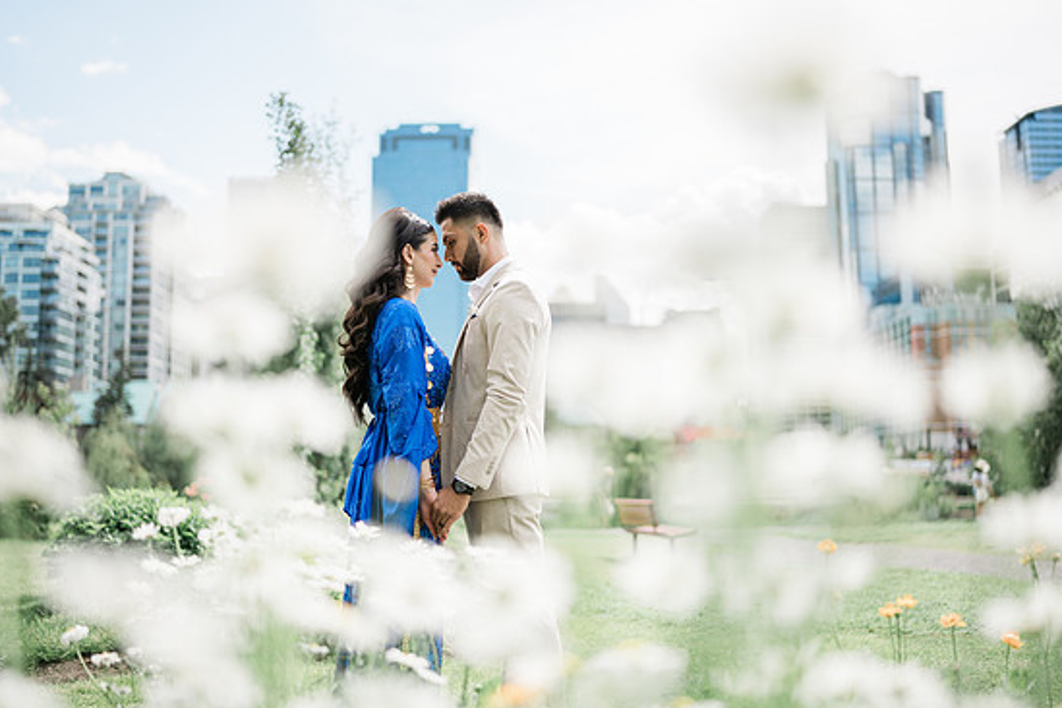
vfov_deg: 35.9
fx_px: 1091
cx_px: 538
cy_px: 359
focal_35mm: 37
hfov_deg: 51.9
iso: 125
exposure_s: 1/5000
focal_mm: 35
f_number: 1.2
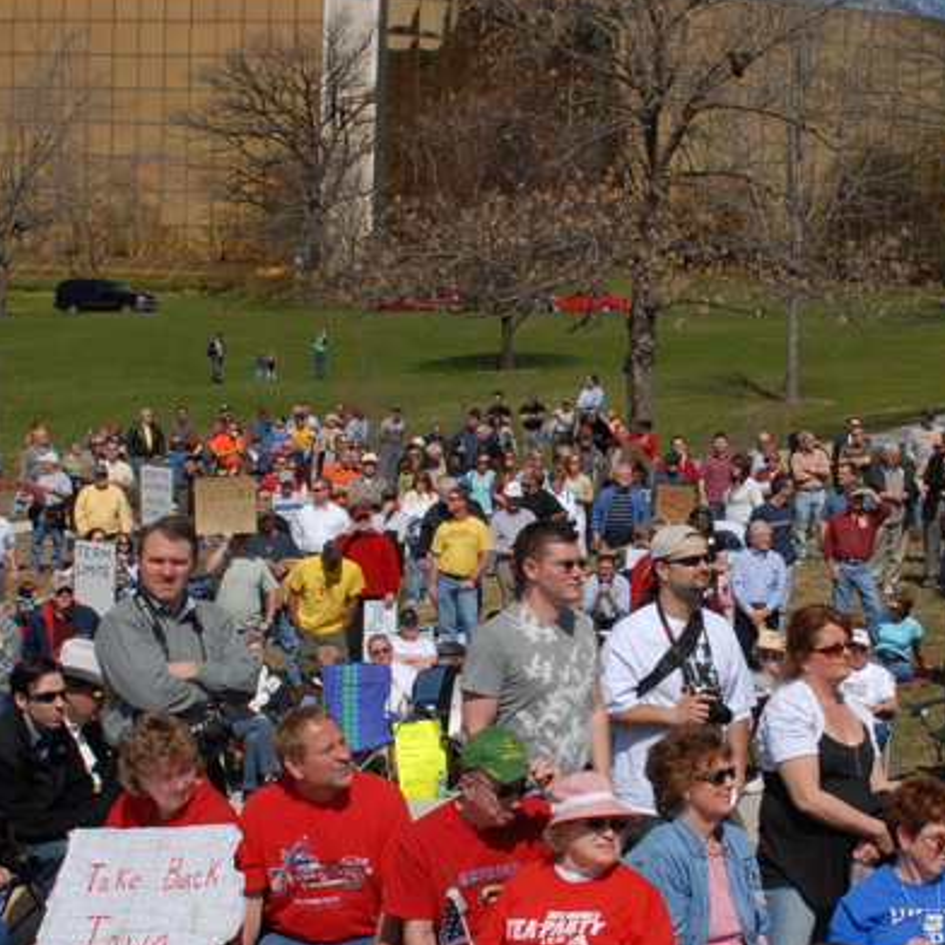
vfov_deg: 22.1
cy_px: 623
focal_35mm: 78
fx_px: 2409
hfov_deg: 22.1
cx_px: 640
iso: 100
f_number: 10
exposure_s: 1/350
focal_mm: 24
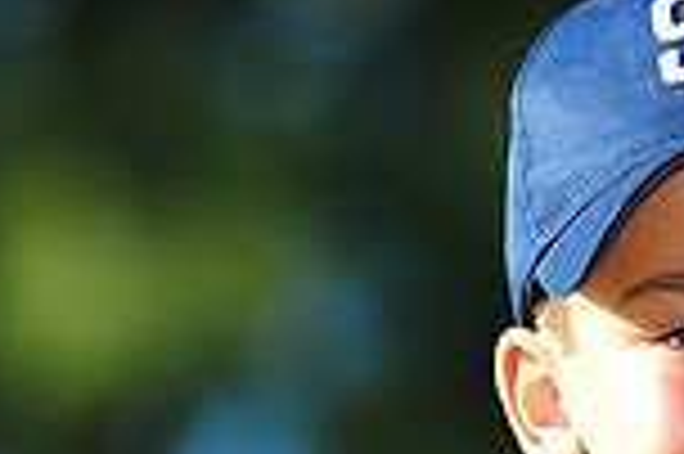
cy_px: 715
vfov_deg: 2.0
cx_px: 752
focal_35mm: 685
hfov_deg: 3.0
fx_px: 13001
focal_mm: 180
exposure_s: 1/1000
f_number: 3.5
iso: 200
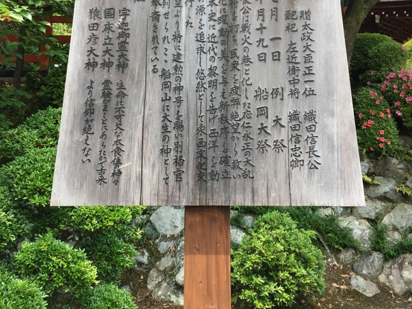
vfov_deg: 36.0
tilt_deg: +11.9
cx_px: 205
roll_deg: +0.3
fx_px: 464
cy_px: 80
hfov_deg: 47.9
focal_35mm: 39
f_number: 2.2
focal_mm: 4.15
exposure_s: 1/300
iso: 25
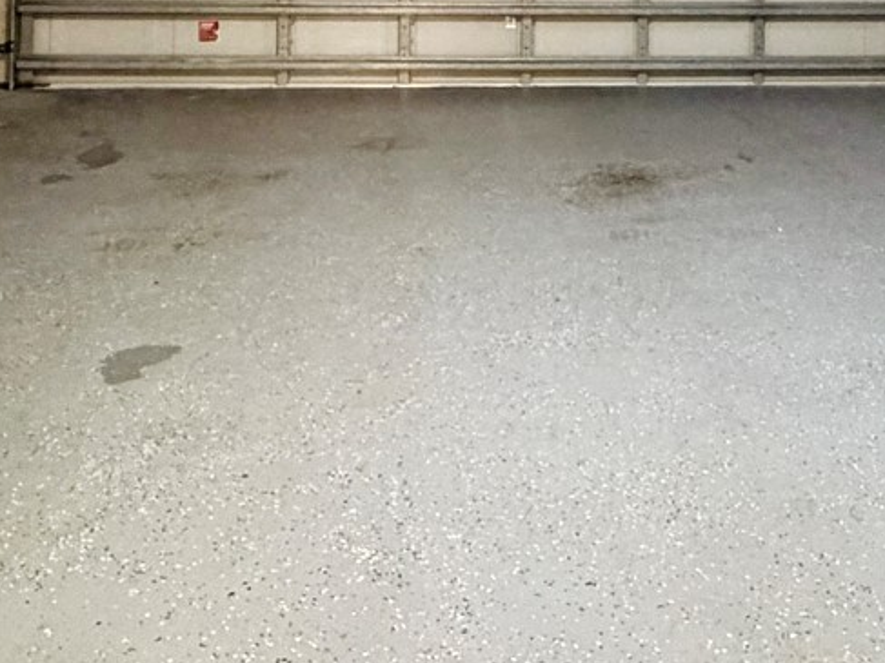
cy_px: -193
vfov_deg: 26.7
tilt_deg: +0.0
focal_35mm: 46
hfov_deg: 41.0
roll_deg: +0.2
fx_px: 1176
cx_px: 552
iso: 800
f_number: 2.2
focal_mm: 2.22
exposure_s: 1/60
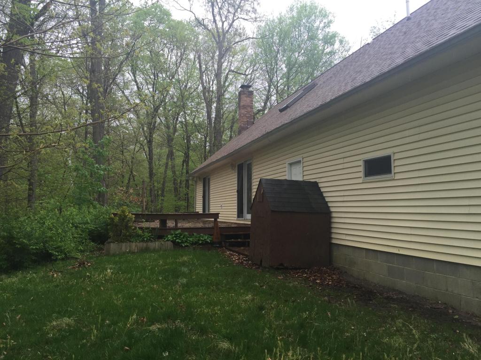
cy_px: 180
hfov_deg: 61.7
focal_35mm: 29
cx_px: 240
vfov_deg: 48.2
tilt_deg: +4.4
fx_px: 403
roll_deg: -1.4
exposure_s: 1/209
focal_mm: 4.15
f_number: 2.2
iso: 32
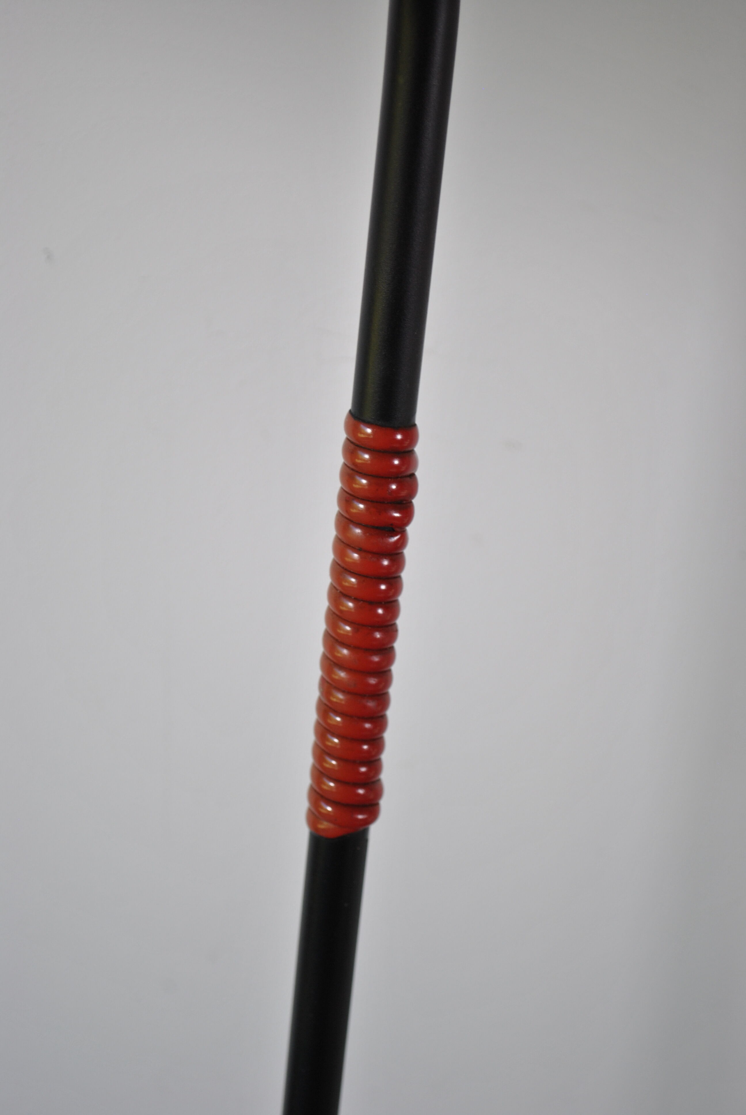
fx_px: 2324
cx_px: 373
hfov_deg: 18.2
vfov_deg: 27.0
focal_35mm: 75
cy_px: 558
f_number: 5.6
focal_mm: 50
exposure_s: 1/60
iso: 200
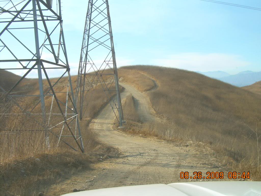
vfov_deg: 37.7
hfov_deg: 49.0
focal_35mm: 38
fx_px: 287
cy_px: 98
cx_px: 130
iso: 50
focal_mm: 6.3
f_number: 4.6
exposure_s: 1/193
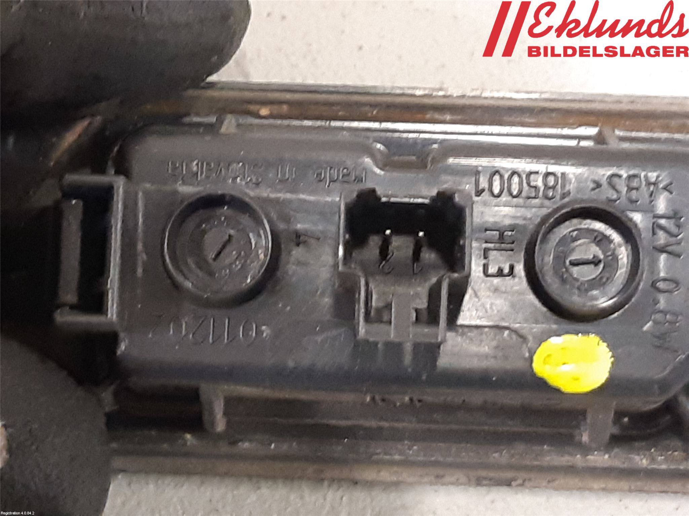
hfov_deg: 67.3
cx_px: 344
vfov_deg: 53.1
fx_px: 518
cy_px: 258
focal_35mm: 26
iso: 320
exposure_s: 1/25
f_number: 1.7
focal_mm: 3.93
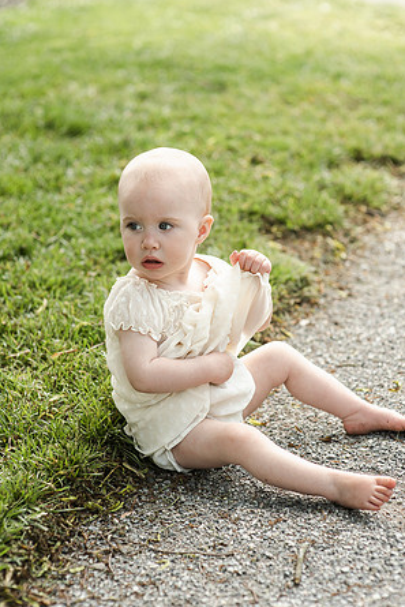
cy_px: 303
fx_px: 1450
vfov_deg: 23.6
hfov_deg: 15.9
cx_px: 203
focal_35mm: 86
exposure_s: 1/2500
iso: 800
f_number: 3.5
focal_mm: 85
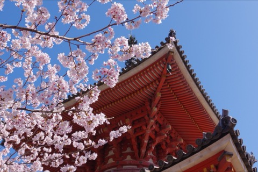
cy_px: 86
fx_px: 308
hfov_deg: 45.4
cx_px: 129
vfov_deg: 31.2
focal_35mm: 43
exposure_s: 1/200
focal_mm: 29
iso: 100
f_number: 8
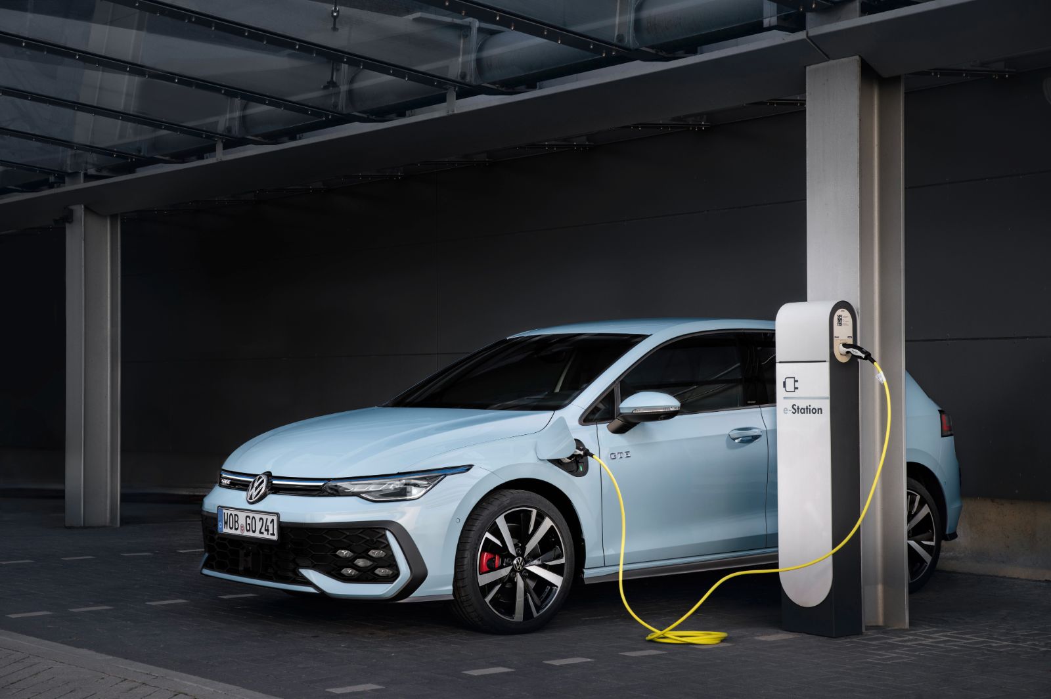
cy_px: 350
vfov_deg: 22.6
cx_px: 526
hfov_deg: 33.4
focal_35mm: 60
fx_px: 1750
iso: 200
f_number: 8
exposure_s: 1/80
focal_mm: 60
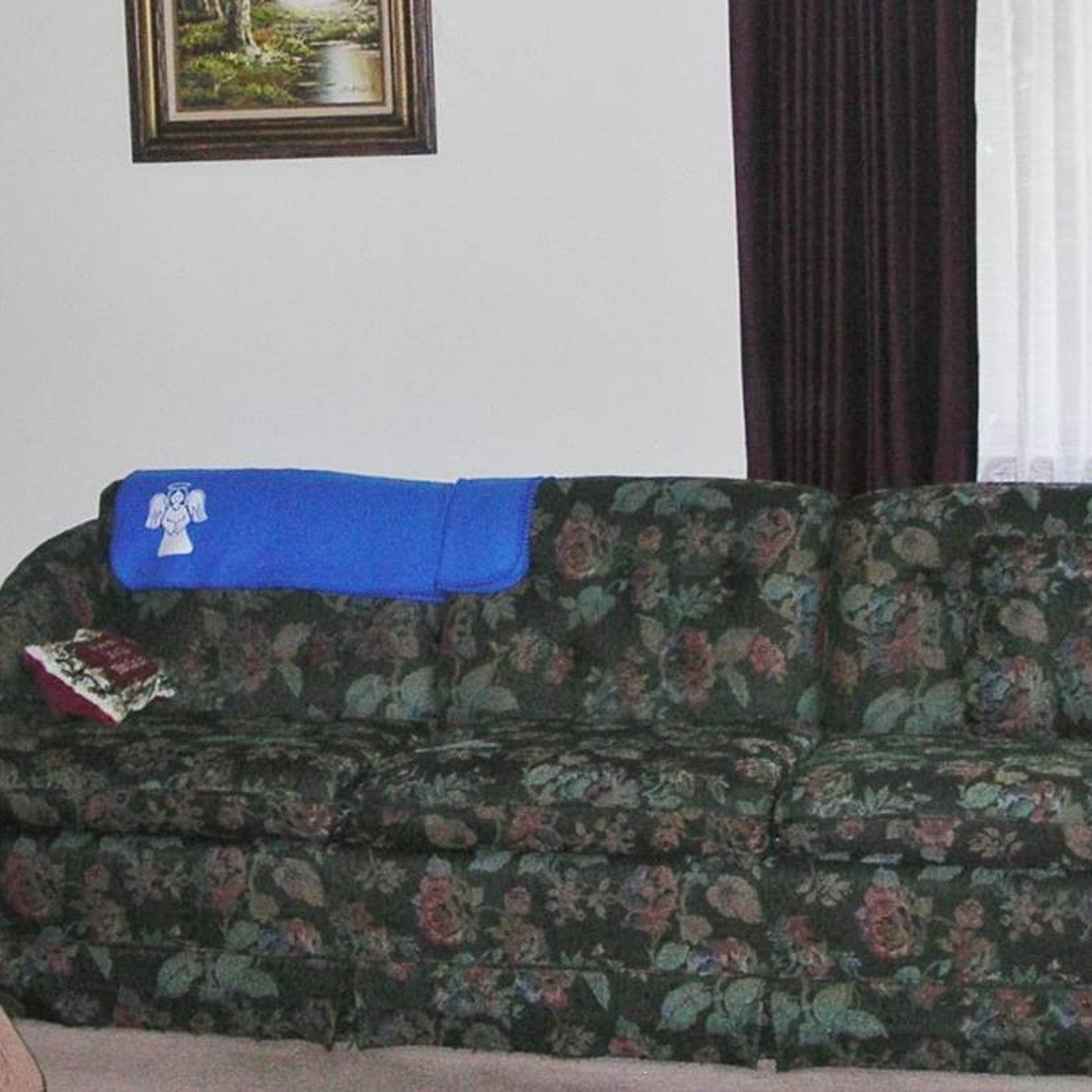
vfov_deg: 21.5
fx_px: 2855
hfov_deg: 21.6
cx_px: 651
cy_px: 288
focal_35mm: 80
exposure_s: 1/60.1
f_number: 2.7
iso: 56
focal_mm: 6
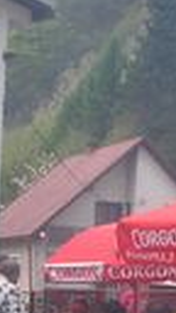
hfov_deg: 8.5
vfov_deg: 15.2
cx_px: 308
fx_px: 1145
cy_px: 325
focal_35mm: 138
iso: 100
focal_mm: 6
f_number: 4.8
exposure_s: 1/400
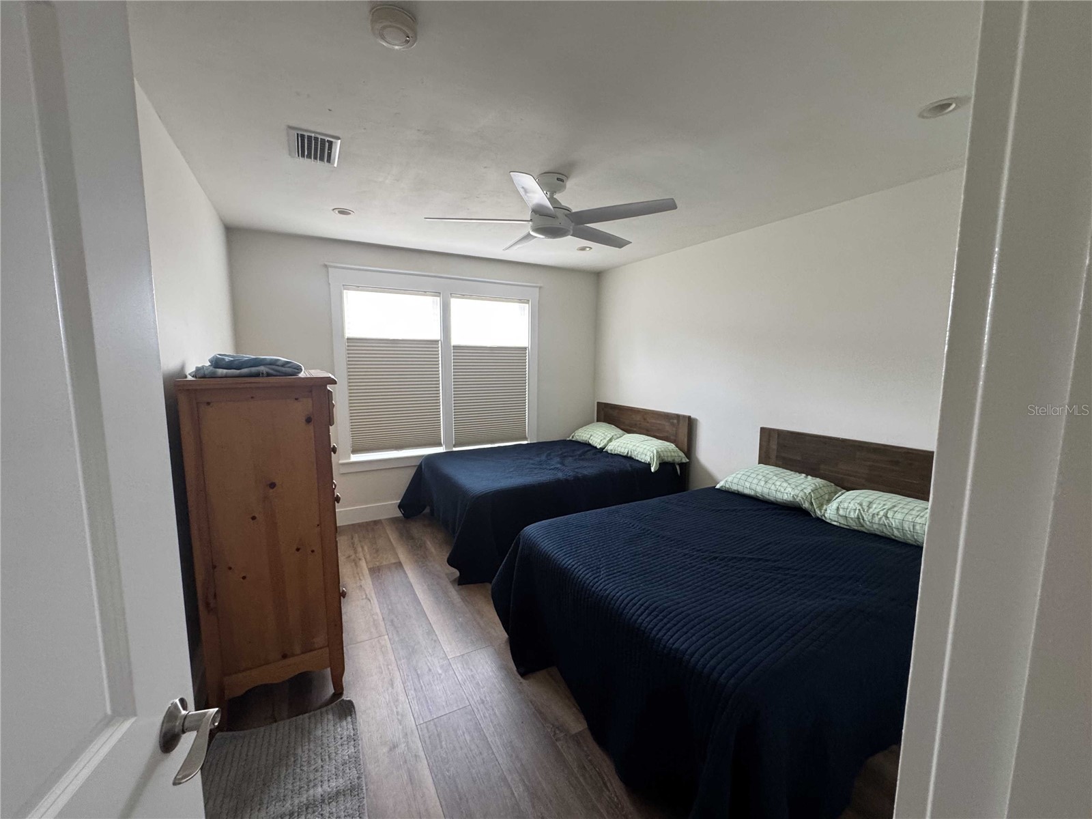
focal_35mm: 14
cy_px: 410
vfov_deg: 85.7
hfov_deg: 102.1
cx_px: 546
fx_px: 442
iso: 250
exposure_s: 1/60
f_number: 2.2
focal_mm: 2.22
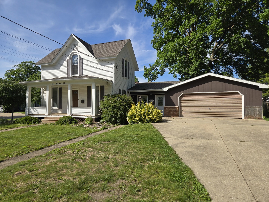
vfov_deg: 58.9
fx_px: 179
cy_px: 101
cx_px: 134
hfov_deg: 73.9
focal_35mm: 23
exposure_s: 1/1978
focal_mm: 5.4
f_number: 1.8
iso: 25
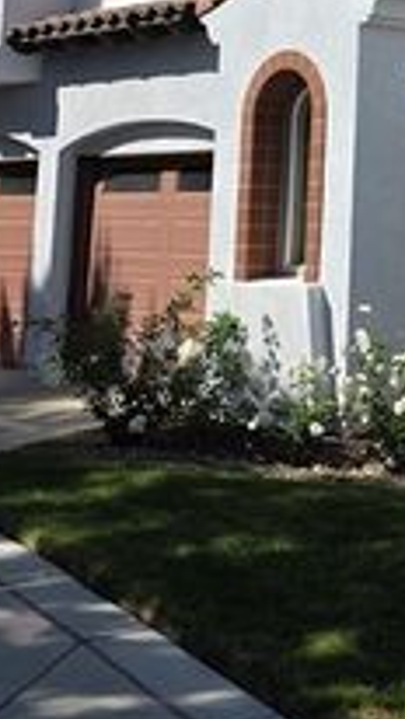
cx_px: 559
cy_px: -21
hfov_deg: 14.7
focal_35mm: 78
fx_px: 1488
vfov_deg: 25.6
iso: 80
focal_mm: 6.3
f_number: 1.7
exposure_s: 1/6355
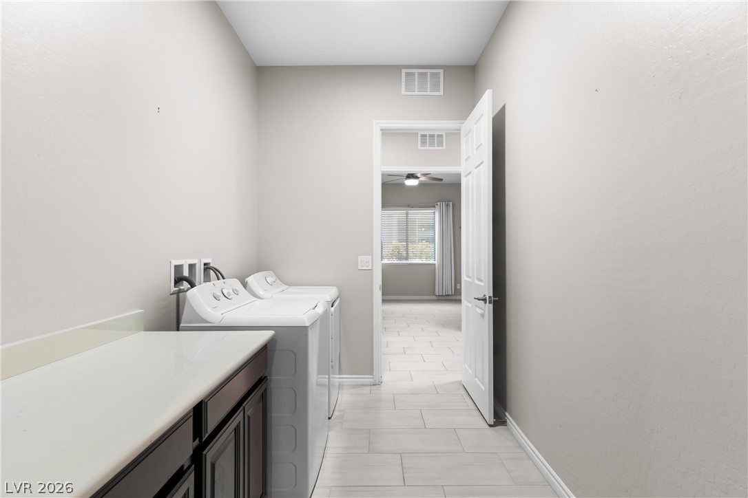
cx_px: 374
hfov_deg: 93.3
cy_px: 249
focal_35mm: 17
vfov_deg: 70.4
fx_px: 353
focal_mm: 17
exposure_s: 1/4
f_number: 8
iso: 400
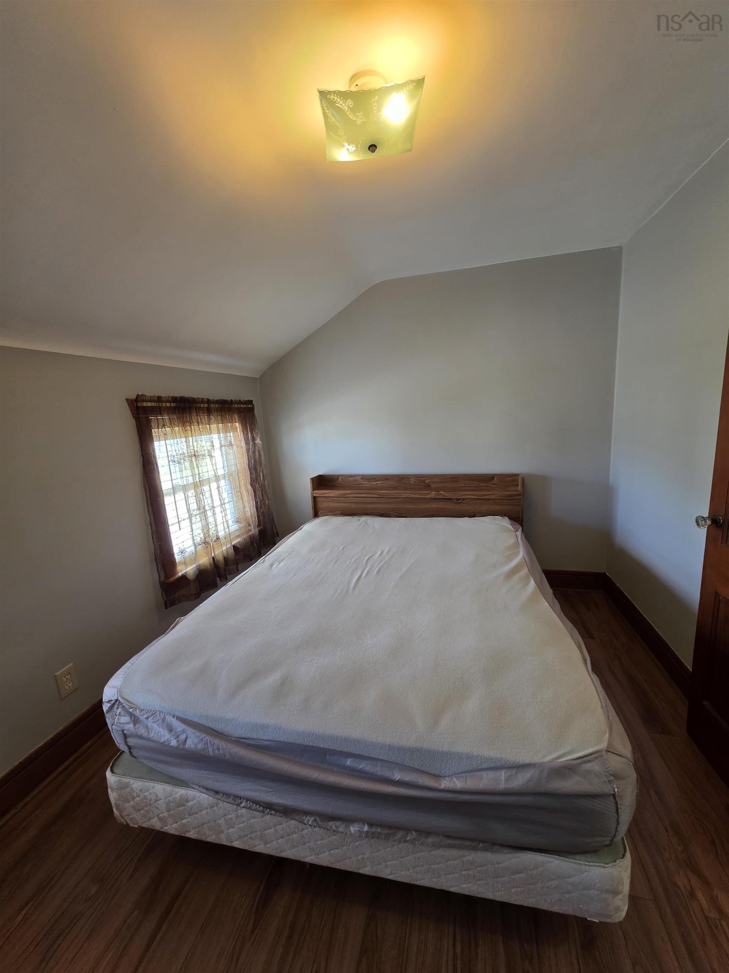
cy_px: 486
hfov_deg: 89.9
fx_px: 365
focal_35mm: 13
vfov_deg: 106.2
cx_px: 364
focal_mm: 2.2
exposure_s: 1/60
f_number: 1.9
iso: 200
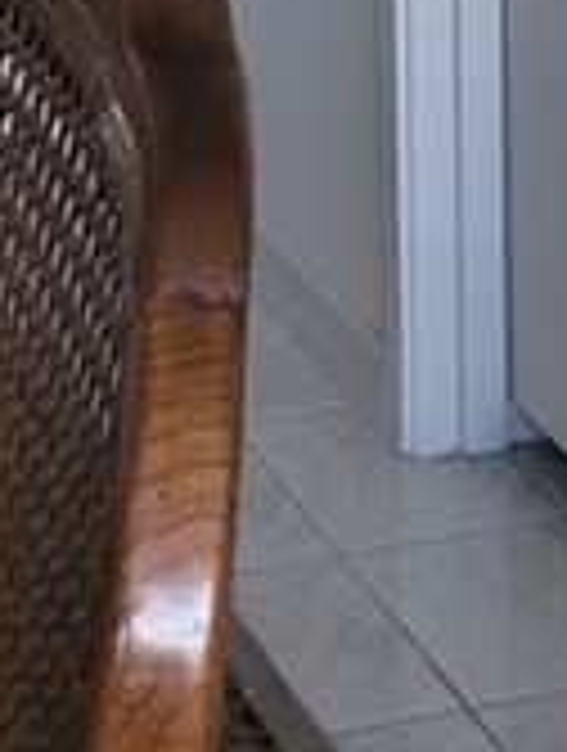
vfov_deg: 11.2
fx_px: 3459
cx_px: 50
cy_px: -752
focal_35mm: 159
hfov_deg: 9.3
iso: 320
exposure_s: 1/40
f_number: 1.8
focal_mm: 5.4
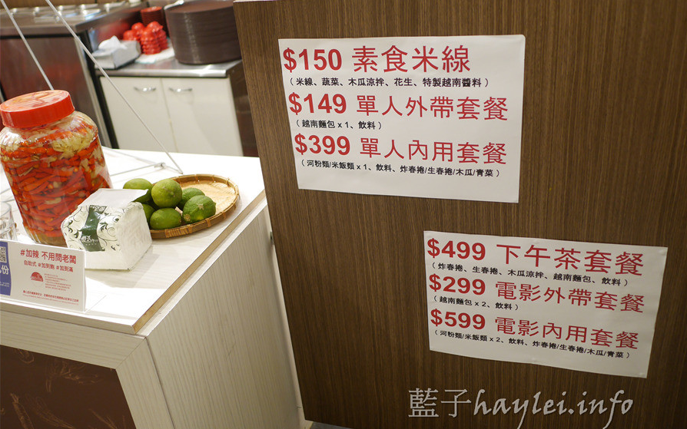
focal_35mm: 32
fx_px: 599
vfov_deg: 39.4
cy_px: 184
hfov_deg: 59.6
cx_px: 345
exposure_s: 1/60
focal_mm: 15
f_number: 1.7
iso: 500
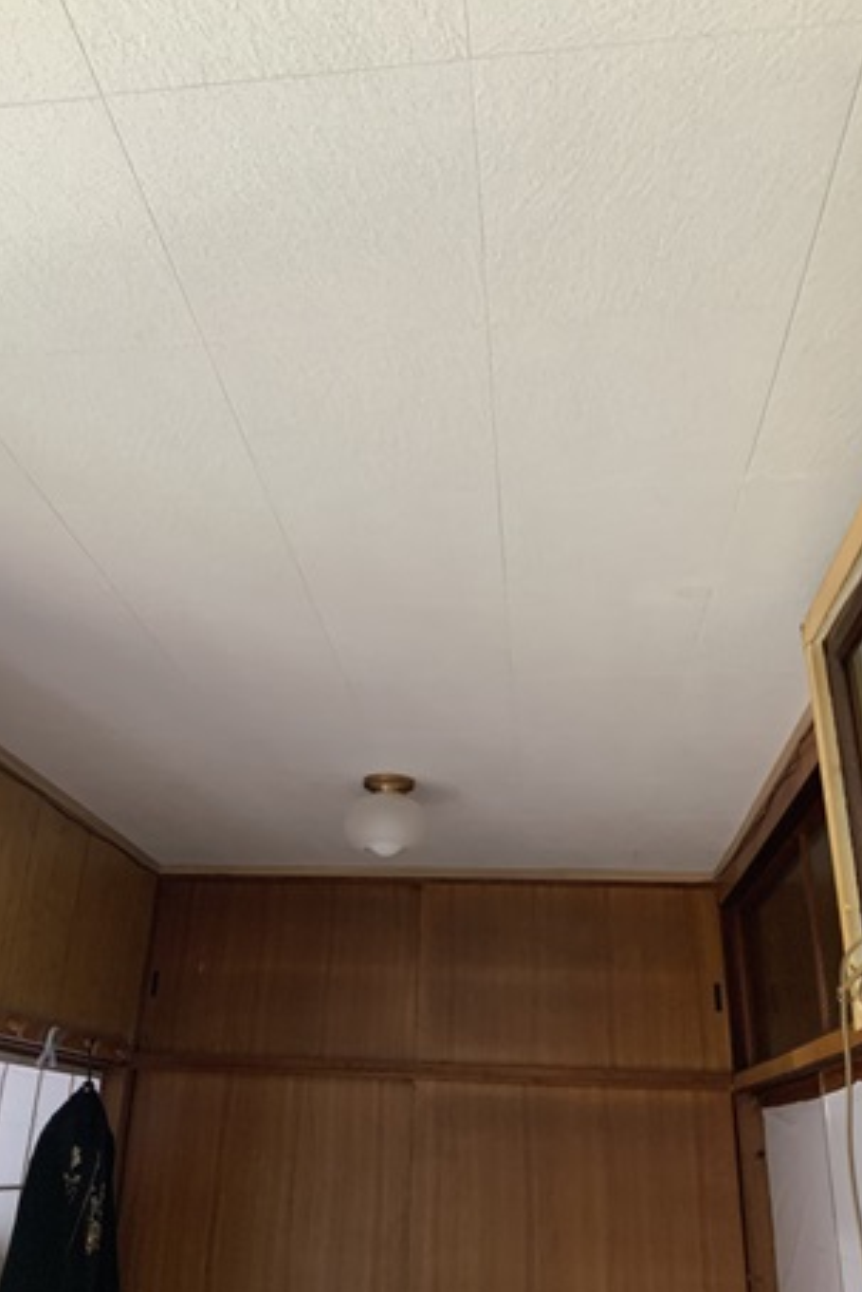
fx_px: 1112
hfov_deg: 42.3
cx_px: 384
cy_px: 653
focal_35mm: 31
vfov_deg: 60.3
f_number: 1.8
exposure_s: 1/60
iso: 64
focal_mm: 3
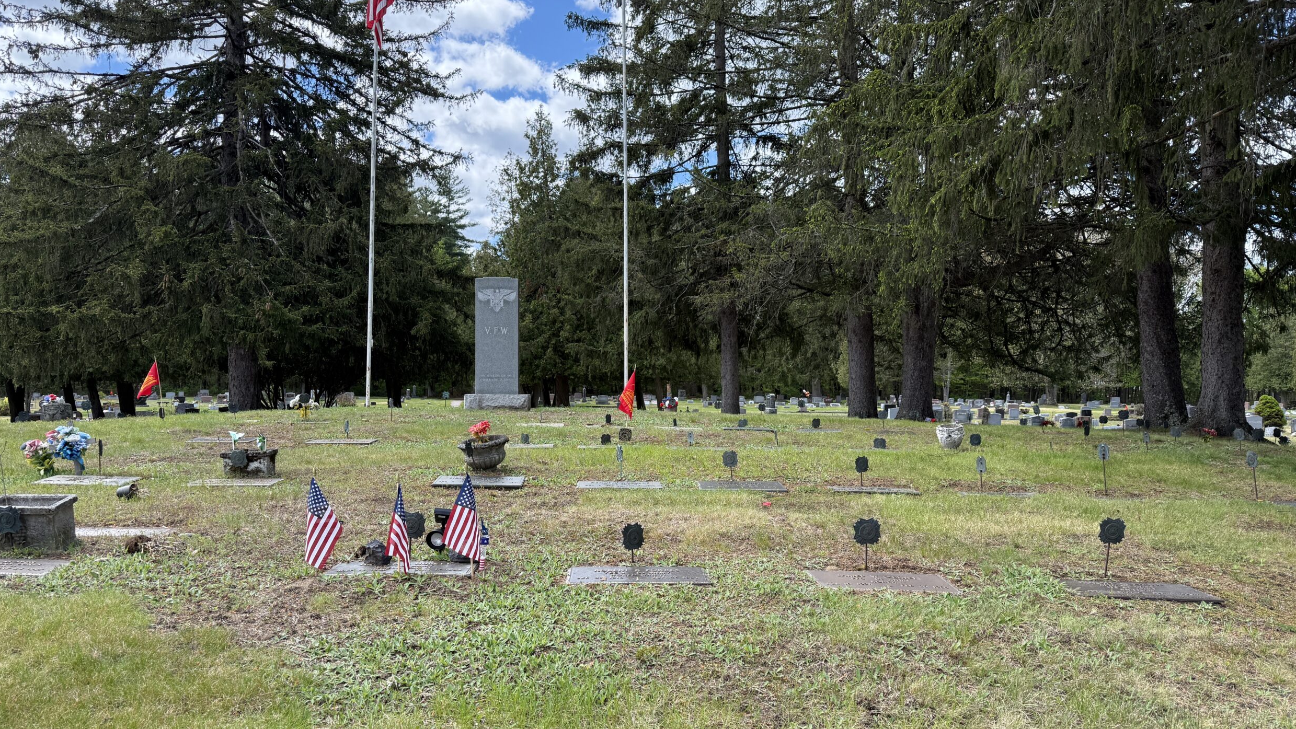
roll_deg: -0.1
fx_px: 928
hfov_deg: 69.9
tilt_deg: -0.1
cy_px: 392
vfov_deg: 42.9
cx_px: 637
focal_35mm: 27
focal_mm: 6.76
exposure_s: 1/1585
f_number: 1.78
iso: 100
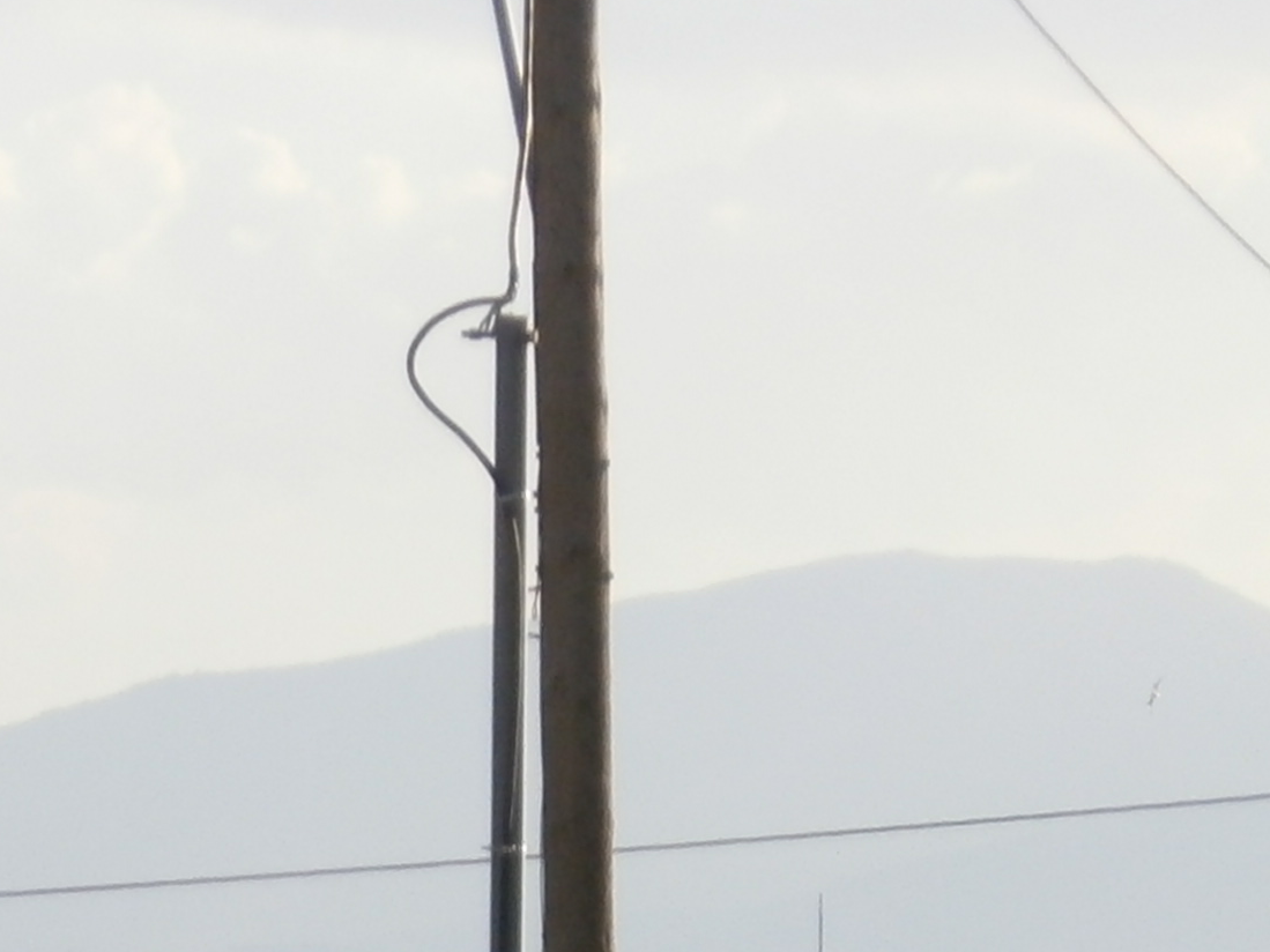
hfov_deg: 5.1
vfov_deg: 3.8
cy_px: 1434
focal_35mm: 390
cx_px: 114
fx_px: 14307
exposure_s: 1/320
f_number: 6.5
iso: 100
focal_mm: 19.2
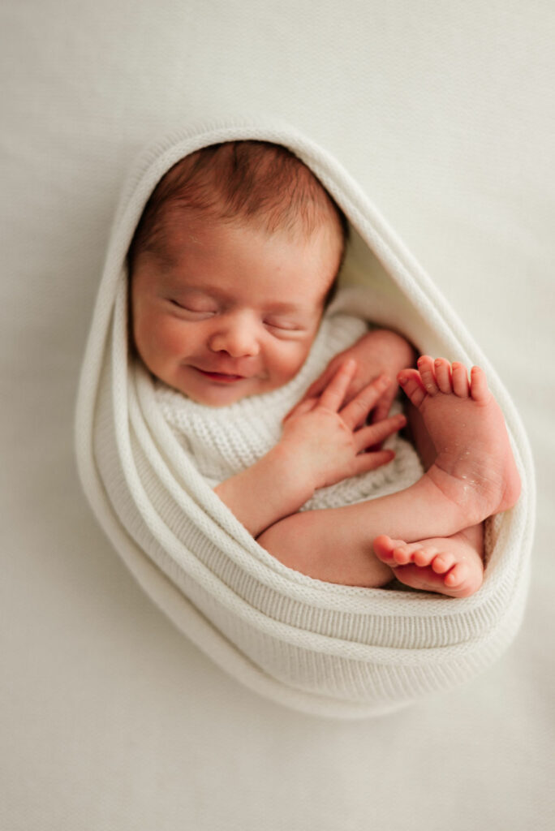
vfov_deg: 39.6
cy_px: 416
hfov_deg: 27.0
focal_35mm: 50
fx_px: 1155
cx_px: 278
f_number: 1.8
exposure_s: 1/640
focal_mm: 50
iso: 100
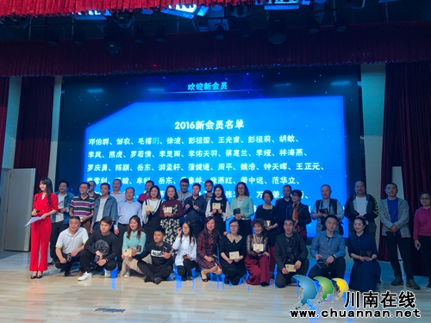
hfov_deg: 63.4
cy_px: 162
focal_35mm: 28
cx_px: 216
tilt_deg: +10.5
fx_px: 349
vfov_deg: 49.7
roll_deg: -0.4
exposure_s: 1/100
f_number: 1.8
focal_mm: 3.99
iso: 25
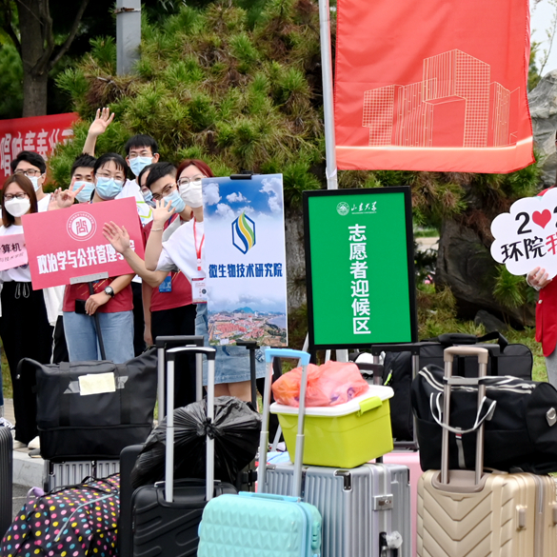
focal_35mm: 81
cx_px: 222
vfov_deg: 21.4
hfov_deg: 21.4
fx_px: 1475
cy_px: 274
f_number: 4
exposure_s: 1/5000
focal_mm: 62
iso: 1000
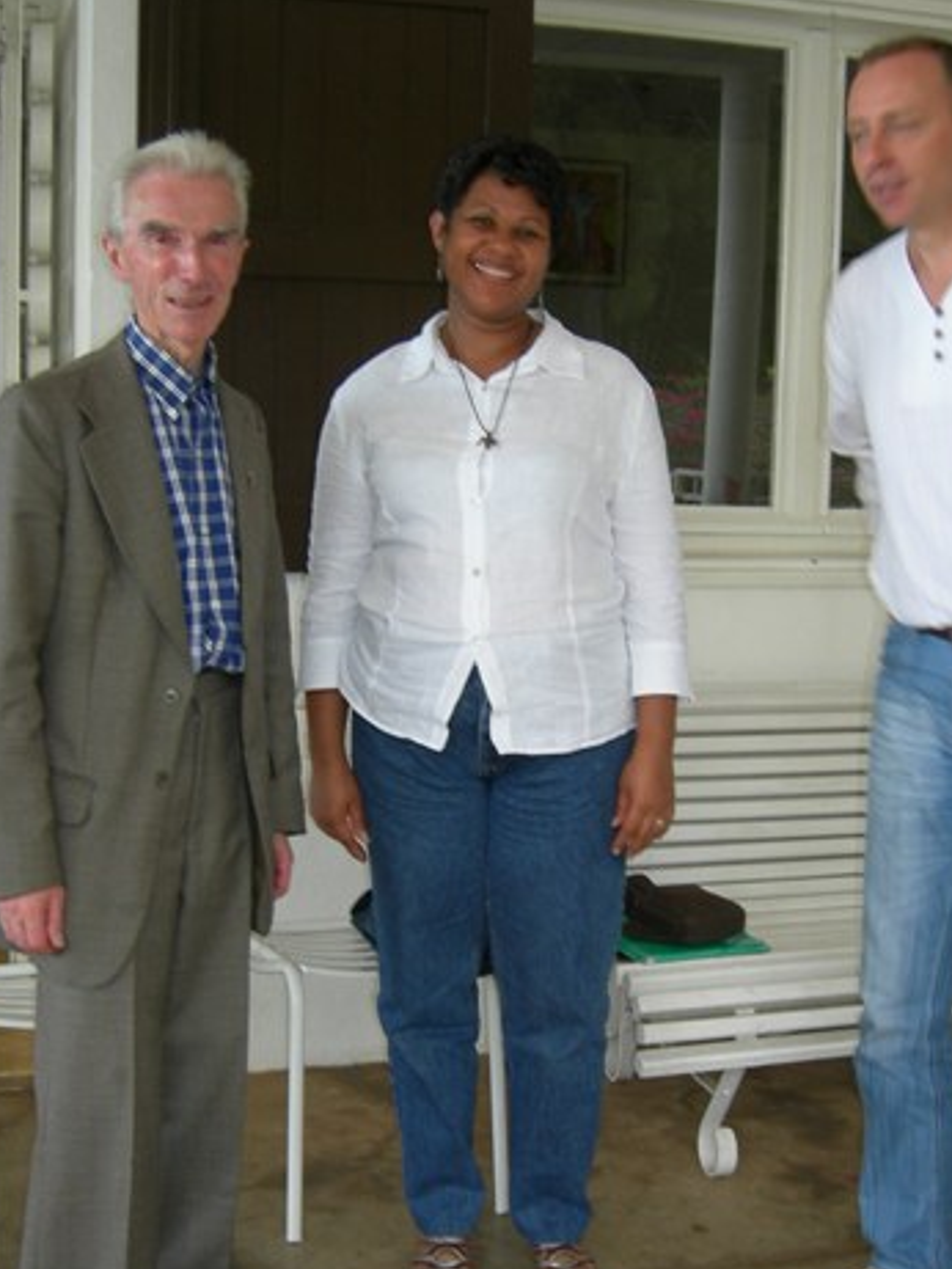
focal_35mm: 50
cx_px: 534
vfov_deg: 38.2
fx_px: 1833
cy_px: 688
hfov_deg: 29.1
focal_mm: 7.5
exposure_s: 1/30
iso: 64
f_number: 2.7
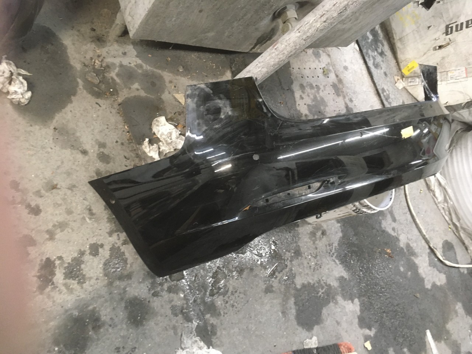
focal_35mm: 29
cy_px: 177
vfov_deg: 48.2
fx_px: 395
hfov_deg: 61.7
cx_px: 236
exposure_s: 1/17
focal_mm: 4.15
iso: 200
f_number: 2.2
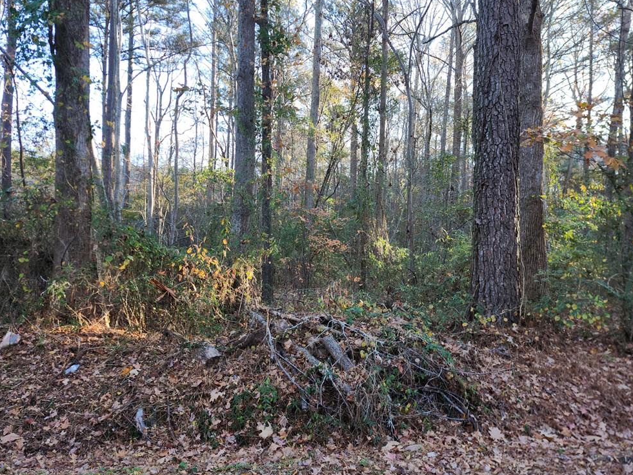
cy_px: 241
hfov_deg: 71.6
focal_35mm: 24
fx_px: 439
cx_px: 319
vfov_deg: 56.8
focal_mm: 5.54
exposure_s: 1/120
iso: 50
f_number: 1.8
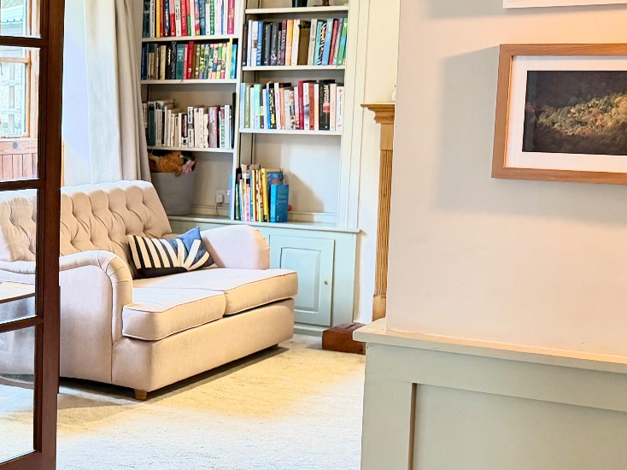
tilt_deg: -5.7
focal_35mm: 67
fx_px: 1213
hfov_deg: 26.8
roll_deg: -0.4
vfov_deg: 21.9
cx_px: -47
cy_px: 229
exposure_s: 1/50
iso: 200
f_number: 1.78
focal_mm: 6.76
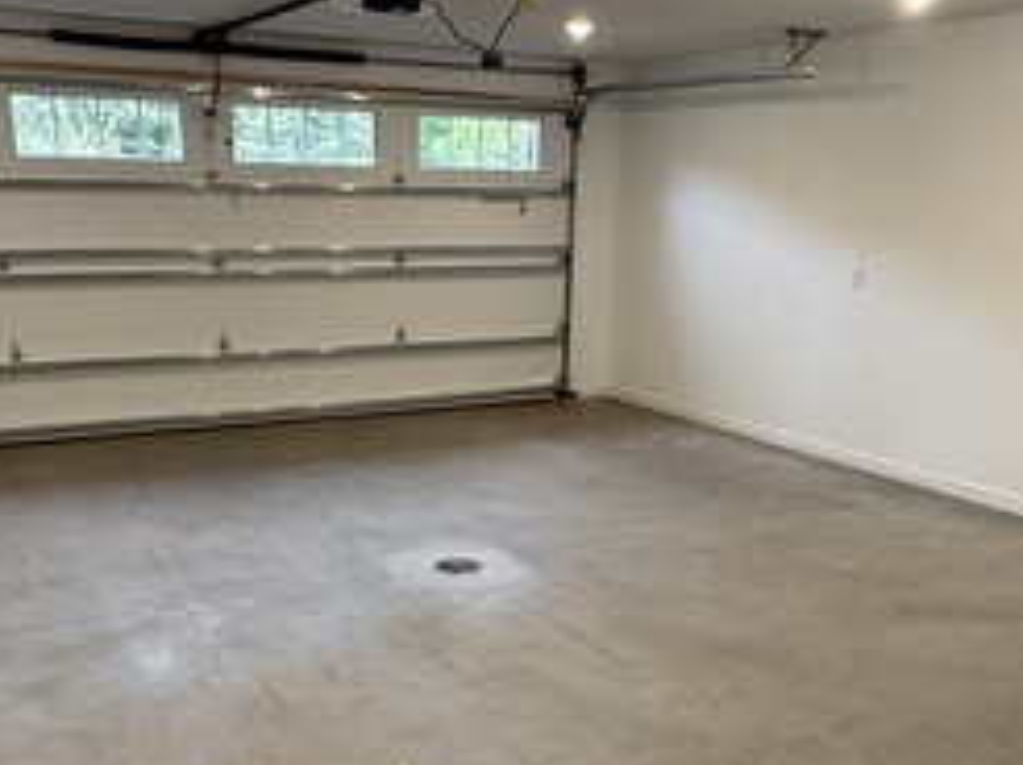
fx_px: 1122
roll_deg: -1.2
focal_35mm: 38
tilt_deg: -22.7
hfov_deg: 49.0
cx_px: 509
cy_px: 657
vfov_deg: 35.9
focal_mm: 2.22
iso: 250
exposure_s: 1/120
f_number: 2.2
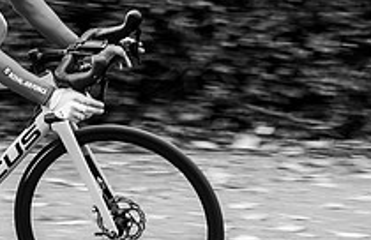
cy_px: -53
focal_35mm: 233
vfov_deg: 5.7
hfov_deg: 8.9
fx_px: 2380
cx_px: 10
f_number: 4
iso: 160
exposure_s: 1/200
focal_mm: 70
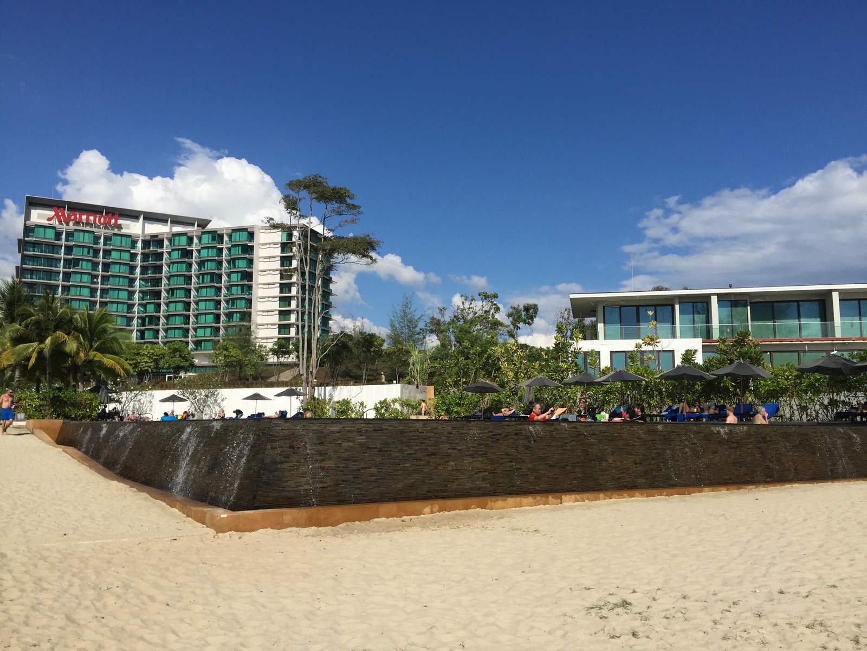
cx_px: 434
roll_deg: -1.0
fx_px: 726
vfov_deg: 48.2
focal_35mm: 29
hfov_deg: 61.7
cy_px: 326
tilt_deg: +8.7
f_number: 2.2
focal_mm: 4.15
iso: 32
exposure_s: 1/3968
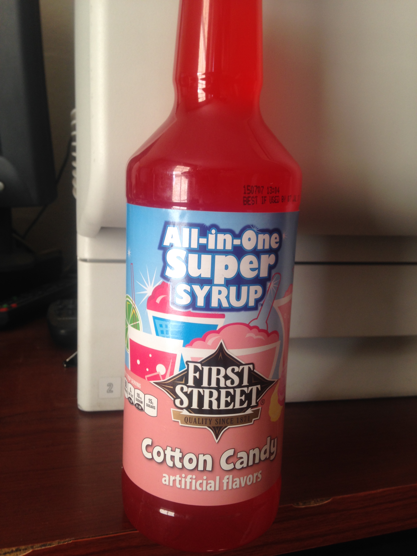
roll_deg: -3.3
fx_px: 530
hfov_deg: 42.9
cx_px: 208
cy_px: 278
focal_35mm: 33
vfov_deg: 55.4
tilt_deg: -9.0
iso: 50
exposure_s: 1/30
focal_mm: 4.12
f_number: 2.4
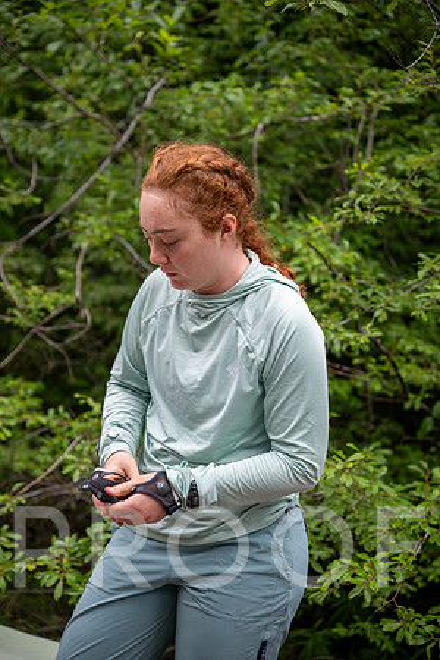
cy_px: 330
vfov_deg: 28.8
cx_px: 220
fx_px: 1283
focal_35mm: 70
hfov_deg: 19.5
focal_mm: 70
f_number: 3.2
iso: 1250
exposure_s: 1/1000
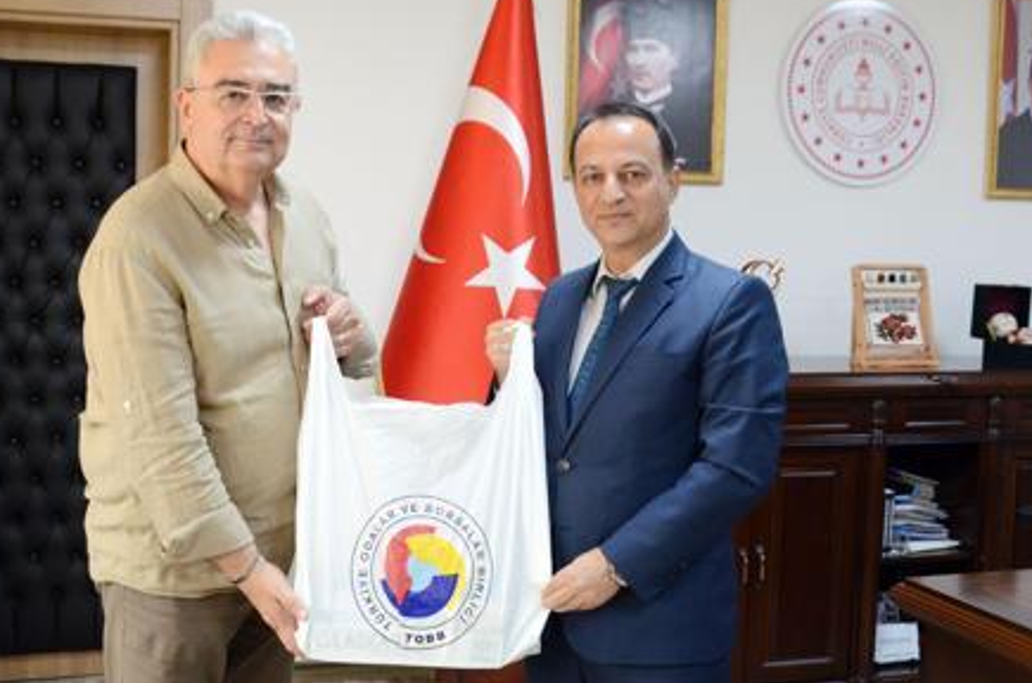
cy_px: 261
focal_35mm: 47
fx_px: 1344
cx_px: 478
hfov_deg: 42.0
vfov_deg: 28.4
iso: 1600
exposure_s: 1/100
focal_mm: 22
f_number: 5
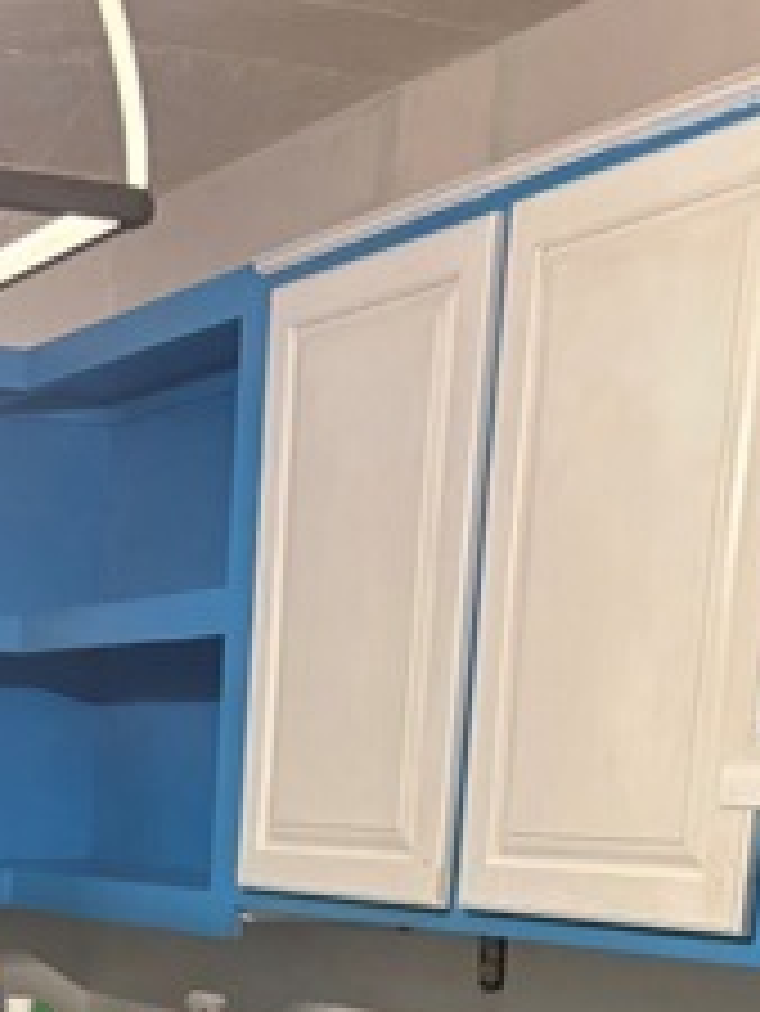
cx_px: -45
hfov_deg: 19.2
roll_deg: -1.7
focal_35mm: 74
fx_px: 2164
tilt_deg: -14.8
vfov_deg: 23.0
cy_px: 1358
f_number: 1.6
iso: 320
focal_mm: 5.96
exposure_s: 1/60
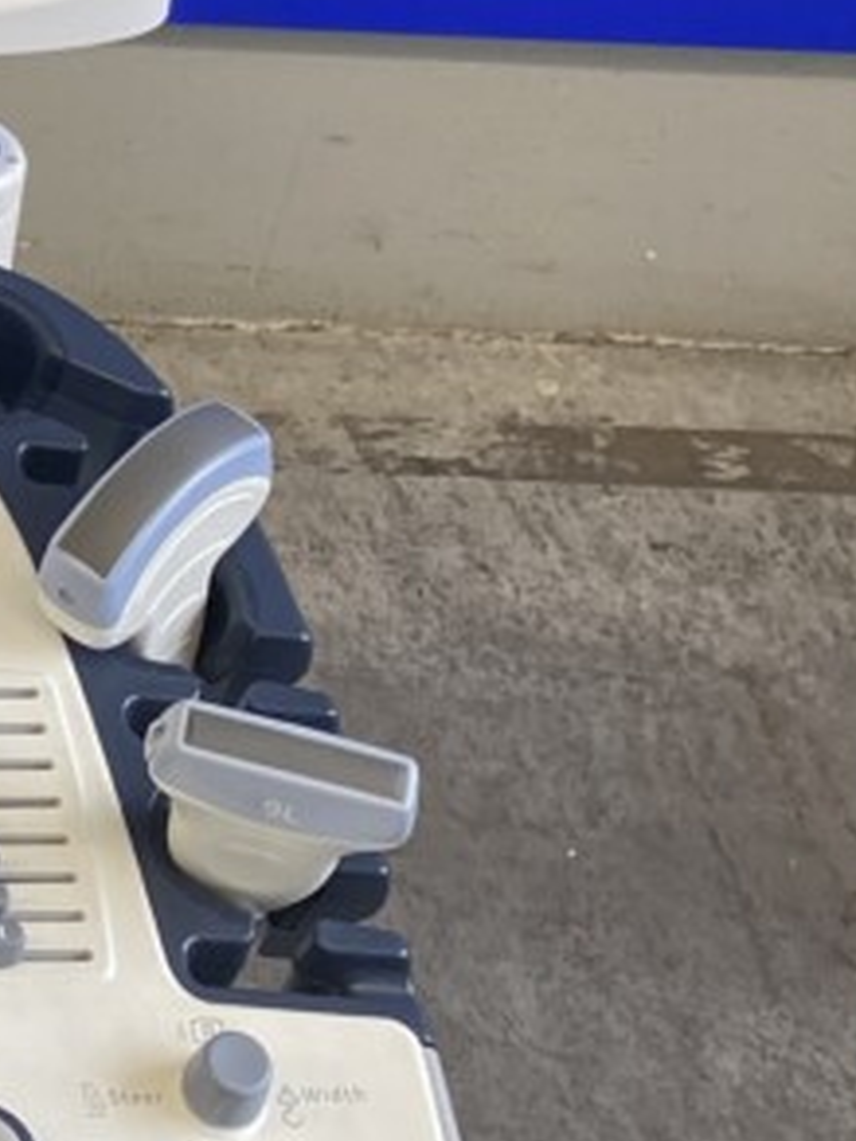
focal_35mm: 107
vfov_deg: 17.7
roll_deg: -2.0
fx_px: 3528
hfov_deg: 12.3
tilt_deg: -35.4
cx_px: -836
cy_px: -109
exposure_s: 1/100
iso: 100
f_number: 1.8
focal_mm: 4.25
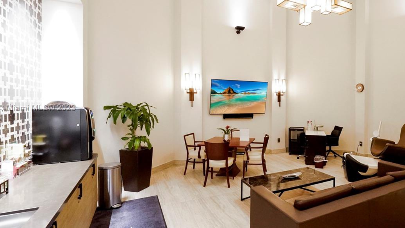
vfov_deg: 53.6
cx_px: 263
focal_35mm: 21
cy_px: 108
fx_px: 225
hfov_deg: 81.6
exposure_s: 1/20
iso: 10000
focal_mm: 13
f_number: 9
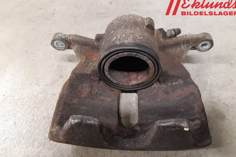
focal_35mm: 28
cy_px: 87
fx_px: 184
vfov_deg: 46.3
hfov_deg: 65.5
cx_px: 116
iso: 250
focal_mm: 3.93
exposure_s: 1/33
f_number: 1.7
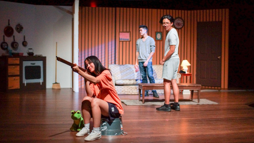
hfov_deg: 42.9
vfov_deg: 24.9
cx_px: 125
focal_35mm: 48
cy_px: 64
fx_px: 323
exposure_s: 1/100
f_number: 1.4
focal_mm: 30
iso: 1000
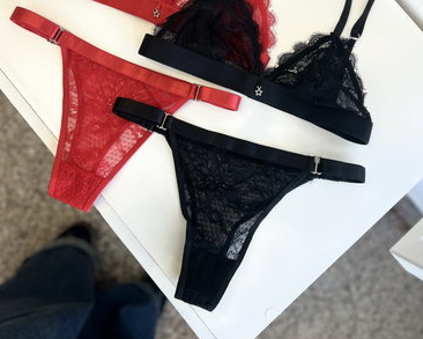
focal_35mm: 37
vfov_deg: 38.7
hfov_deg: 49.0
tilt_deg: -81.2
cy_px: 69
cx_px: 198
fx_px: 463
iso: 32
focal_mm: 5.7
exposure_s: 1/126
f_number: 1.5
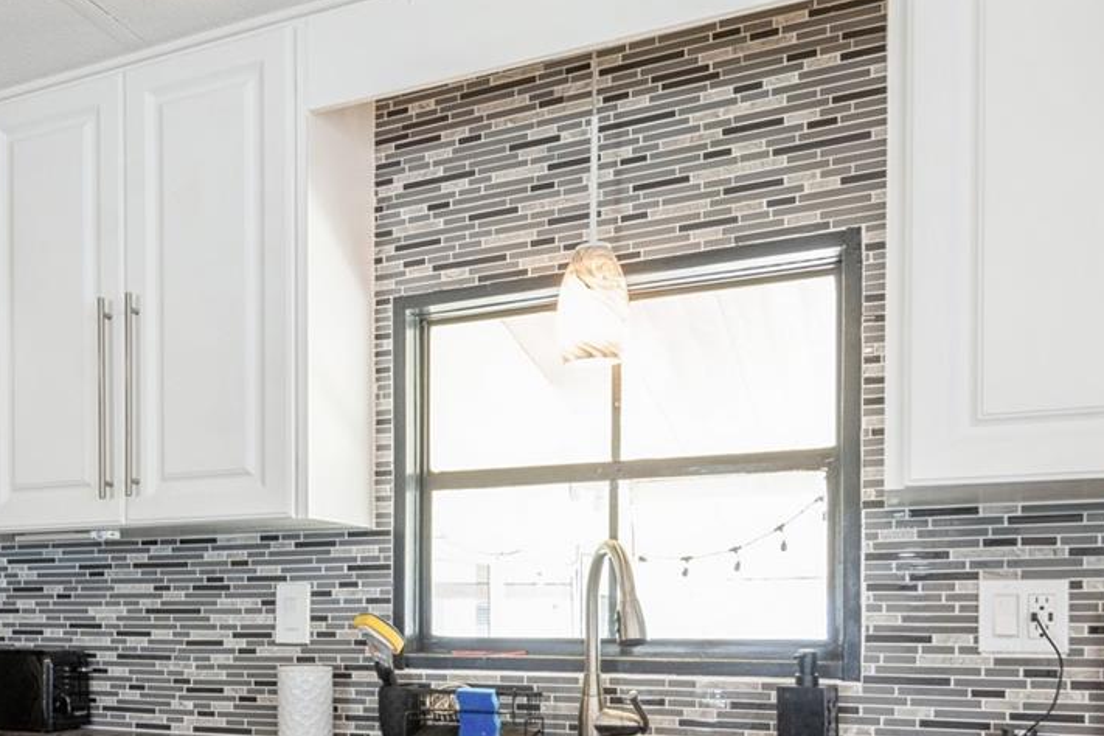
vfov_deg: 35.1
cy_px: 547
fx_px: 1138
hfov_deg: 48.9
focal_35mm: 37
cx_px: 230
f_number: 8
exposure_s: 1/8
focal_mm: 11
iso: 200
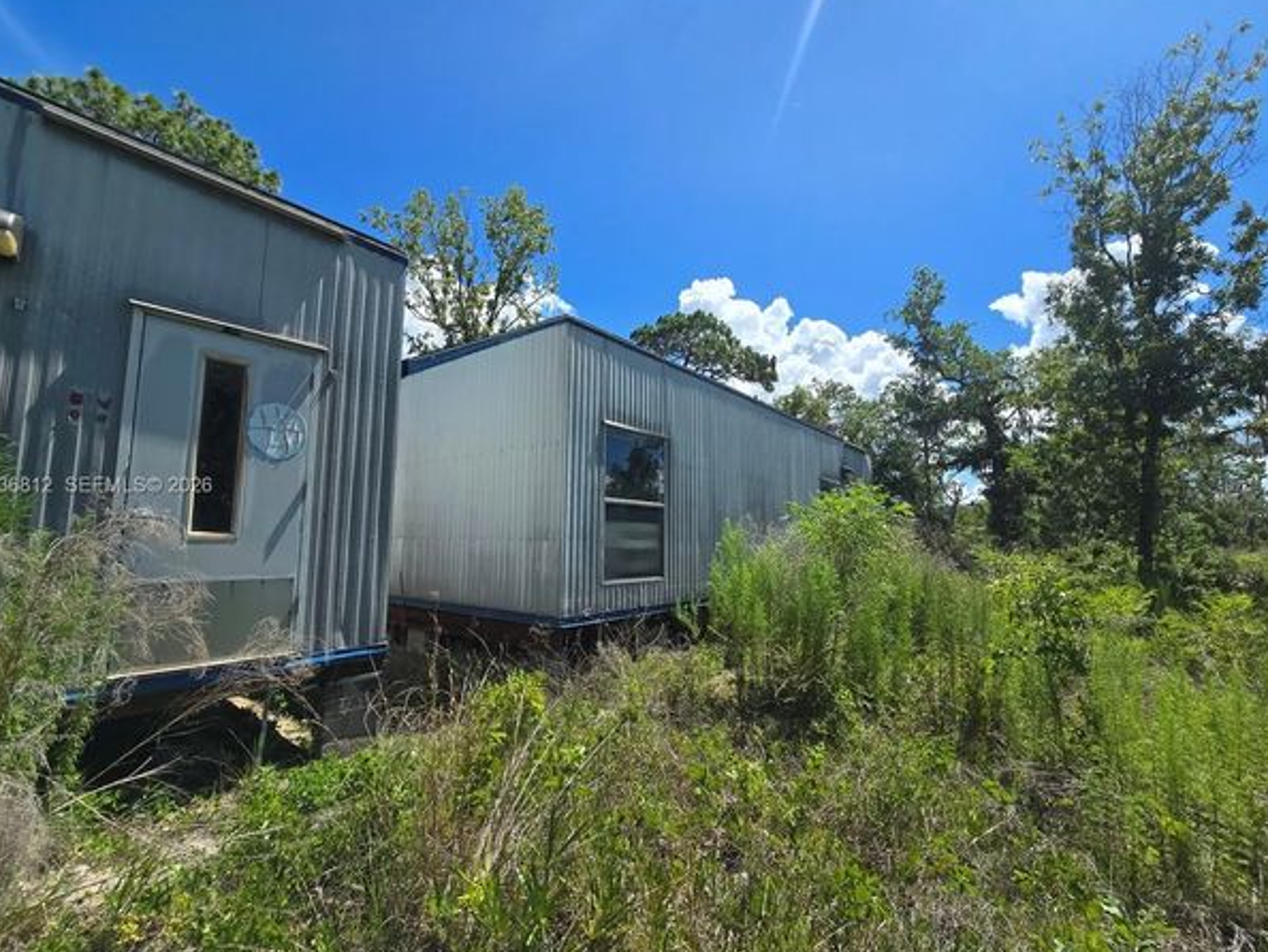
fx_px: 513
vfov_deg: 85.7
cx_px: 630
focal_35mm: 14
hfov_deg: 102.0
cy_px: 487
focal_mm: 2.2
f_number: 2.2
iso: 50
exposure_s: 1/2180
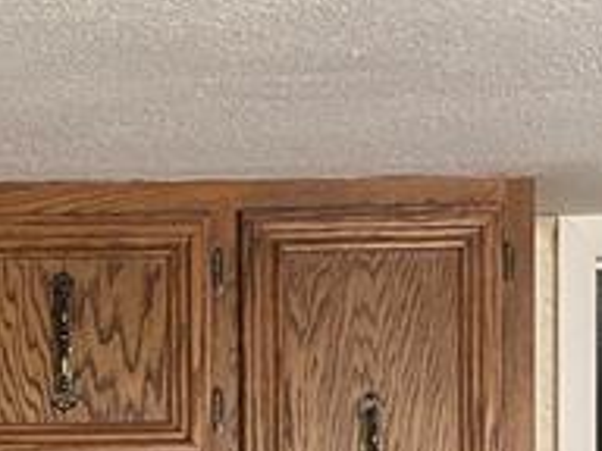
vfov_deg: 10.1
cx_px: -56
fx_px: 2417
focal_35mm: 139
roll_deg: +1.7
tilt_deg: +0.0
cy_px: 824
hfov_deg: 13.9
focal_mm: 4.2
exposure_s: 1/60
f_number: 1.6
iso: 160
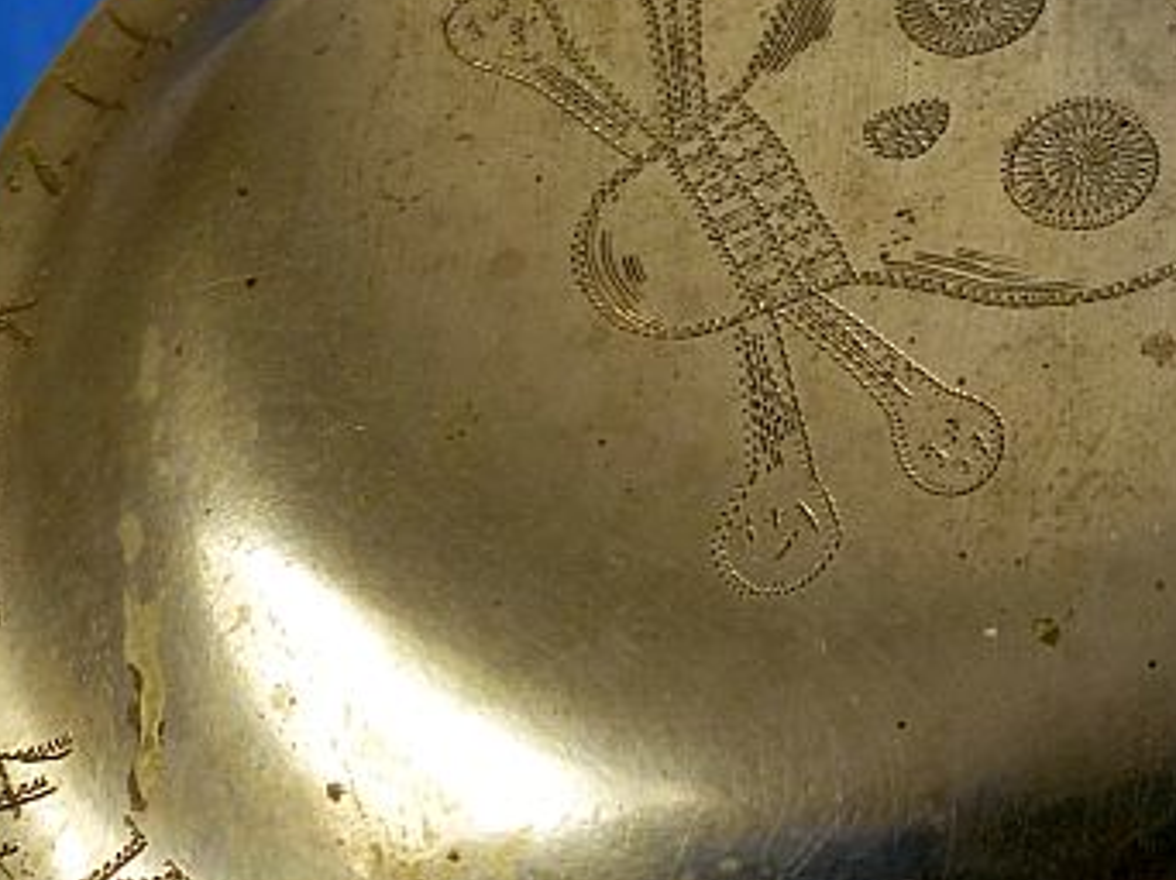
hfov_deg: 21.4
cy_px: 481
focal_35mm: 89
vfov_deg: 16.6
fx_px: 3021
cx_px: 1111
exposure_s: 1/80
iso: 160
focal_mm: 6.8
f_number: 3.8
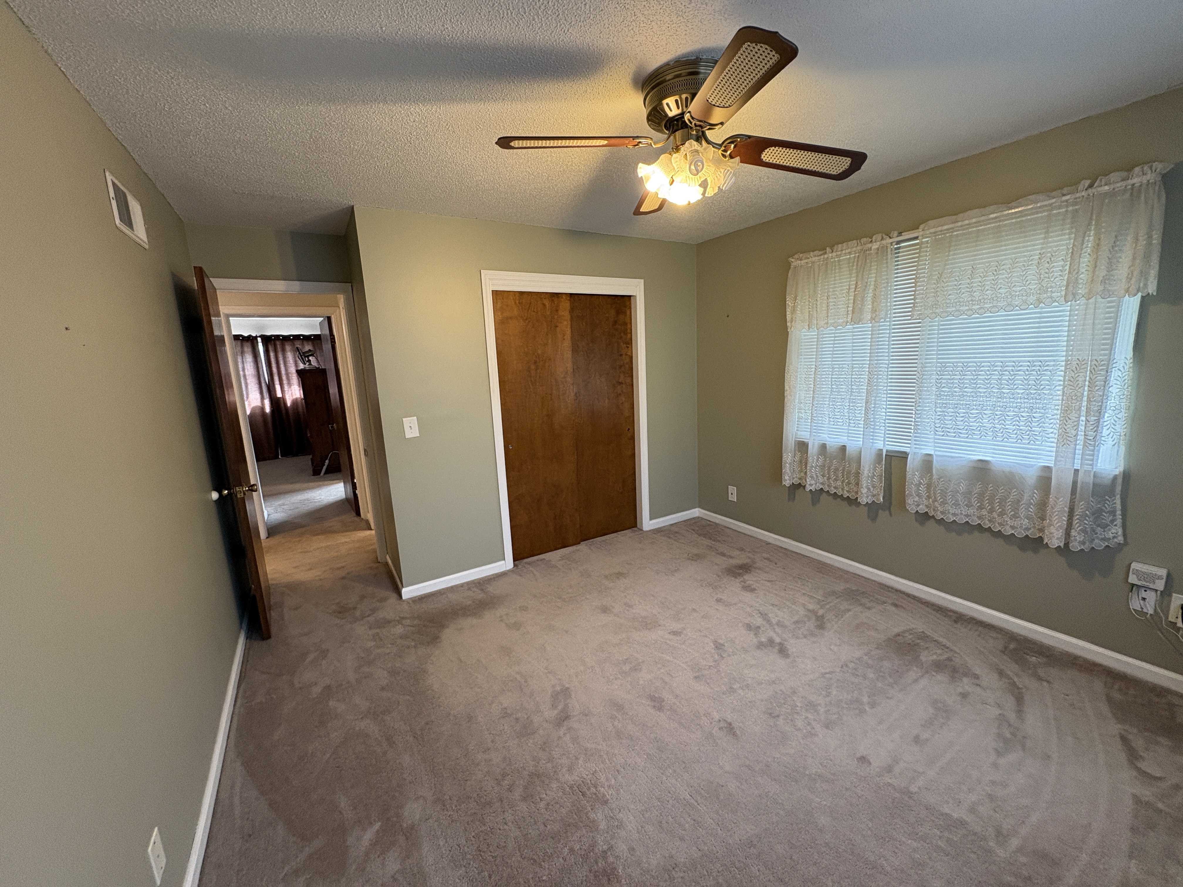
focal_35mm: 14
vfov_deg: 85.7
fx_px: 478
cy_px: 444
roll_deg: +3.3
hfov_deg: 102.1
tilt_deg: -10.1
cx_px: 592
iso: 250
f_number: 2.2
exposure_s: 1/60
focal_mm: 2.22
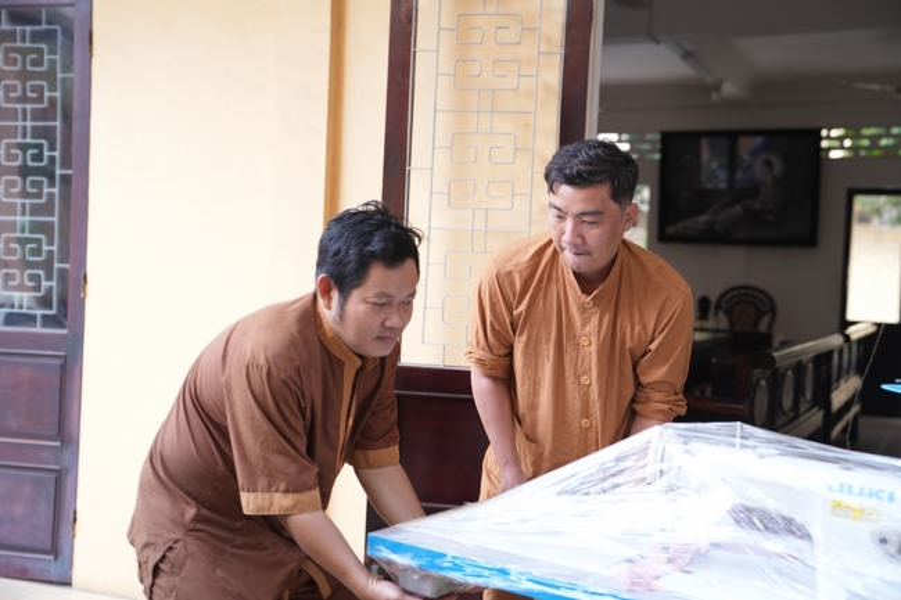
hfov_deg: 44.5
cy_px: 300
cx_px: 450
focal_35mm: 44
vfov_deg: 30.5
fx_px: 1101
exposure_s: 1/80
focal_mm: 44
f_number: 2.8
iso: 400
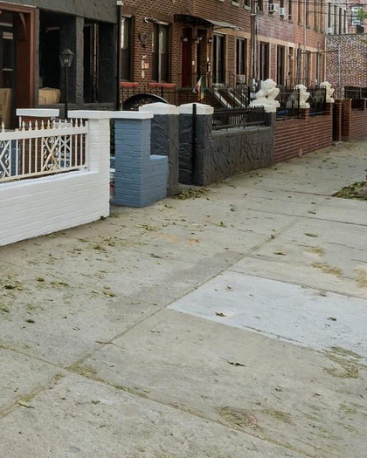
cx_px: -234
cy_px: 94
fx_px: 543
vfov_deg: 43.7
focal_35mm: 40
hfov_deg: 24.6
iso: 640
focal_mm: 14
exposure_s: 1/200
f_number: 9
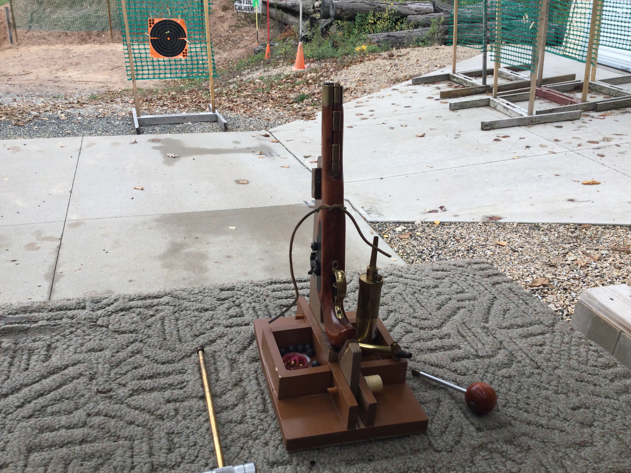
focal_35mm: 31
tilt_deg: -27.0
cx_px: 316
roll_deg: -3.5
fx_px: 565
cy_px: 236
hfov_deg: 58.4
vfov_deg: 45.4
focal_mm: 3.3
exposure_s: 1/240
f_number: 2.4
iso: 25
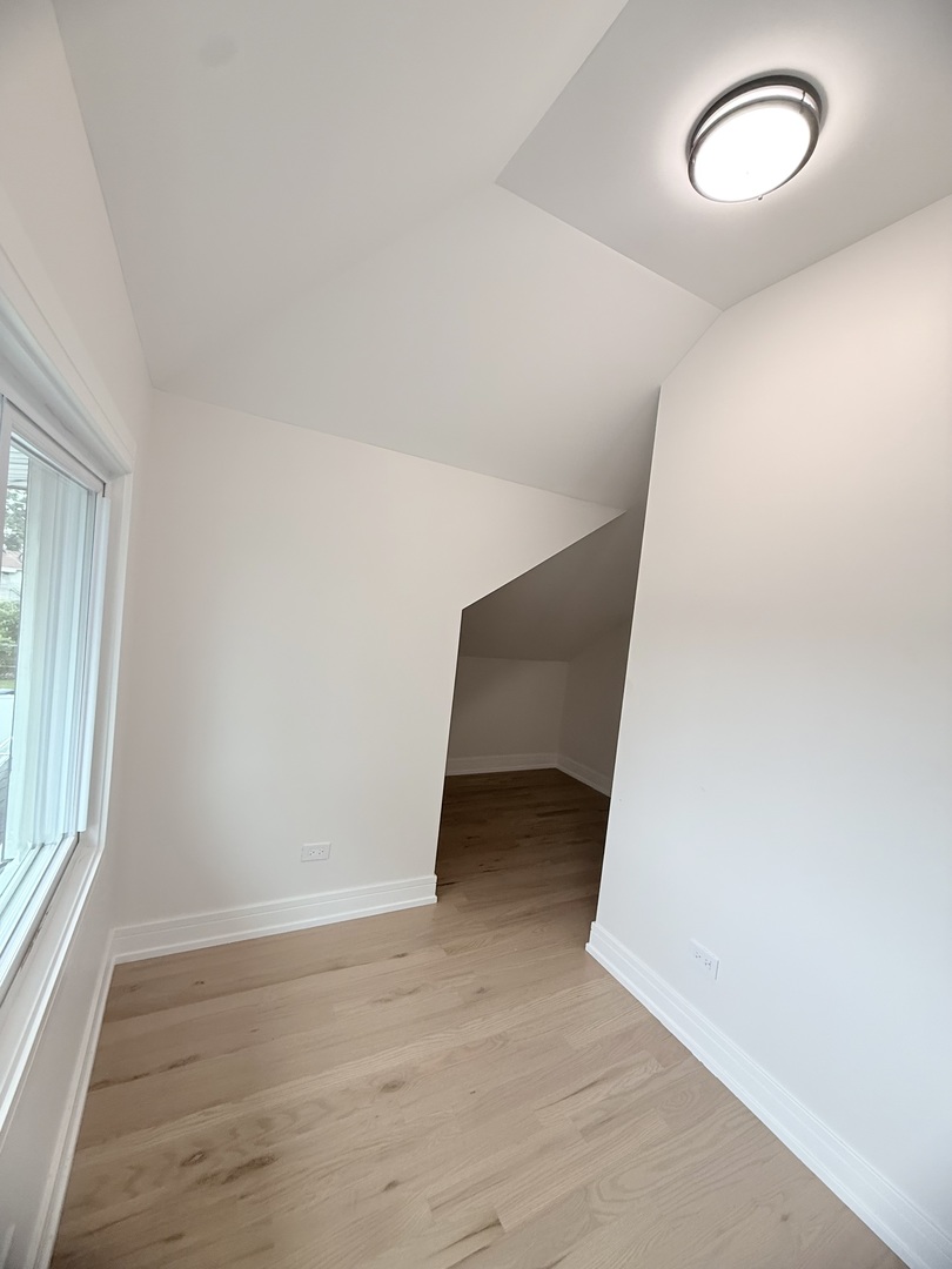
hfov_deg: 85.7
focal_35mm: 14
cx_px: 476
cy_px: 634
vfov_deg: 102.1
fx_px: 513
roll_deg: -6.1
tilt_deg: -3.1
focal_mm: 2.22
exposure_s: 1/120
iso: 125
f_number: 2.2
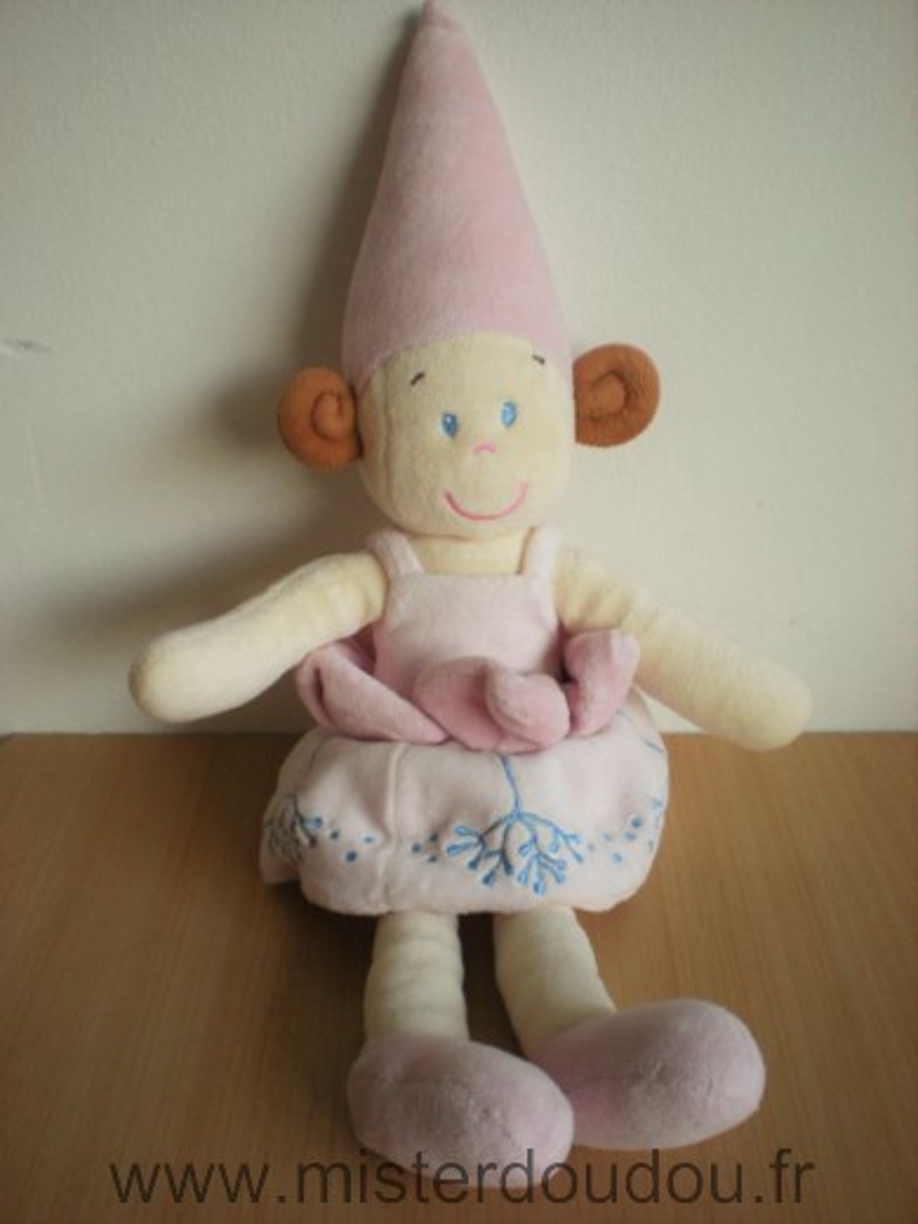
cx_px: 459
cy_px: 612
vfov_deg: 49.0
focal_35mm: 38
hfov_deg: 37.7
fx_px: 1344
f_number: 3.1
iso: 196
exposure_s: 1/60.1
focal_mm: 6.3
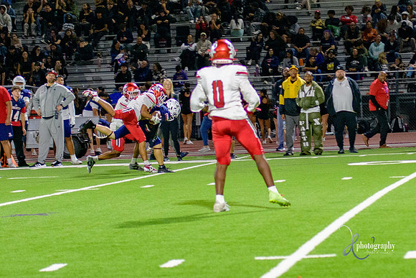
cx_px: 287
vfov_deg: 5.9
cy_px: 99
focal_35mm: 234
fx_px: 2701
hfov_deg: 8.8
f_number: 2.8
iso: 2000
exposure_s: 1/320
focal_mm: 75
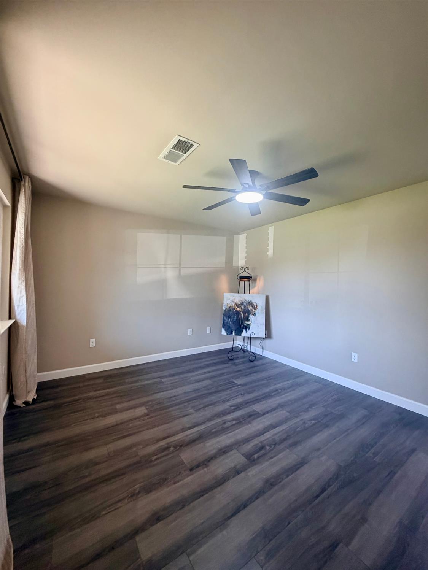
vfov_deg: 102.0
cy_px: 285
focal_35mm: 14
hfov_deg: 85.7
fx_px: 231
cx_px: 214
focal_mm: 2.22
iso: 320
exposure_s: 1/115
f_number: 2.2
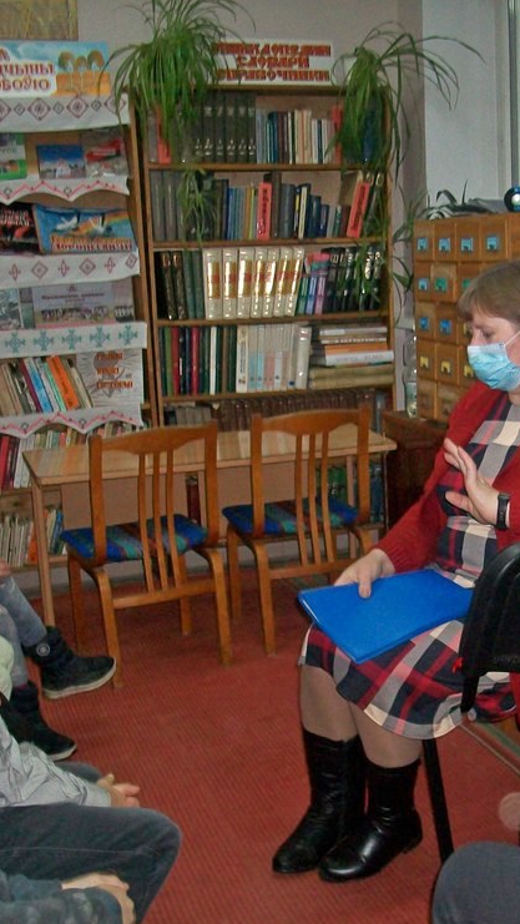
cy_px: 466
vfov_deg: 41.3
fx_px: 1225
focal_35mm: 50
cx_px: 421
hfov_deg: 23.6
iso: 160
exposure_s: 1/60
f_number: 2.8
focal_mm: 5.7
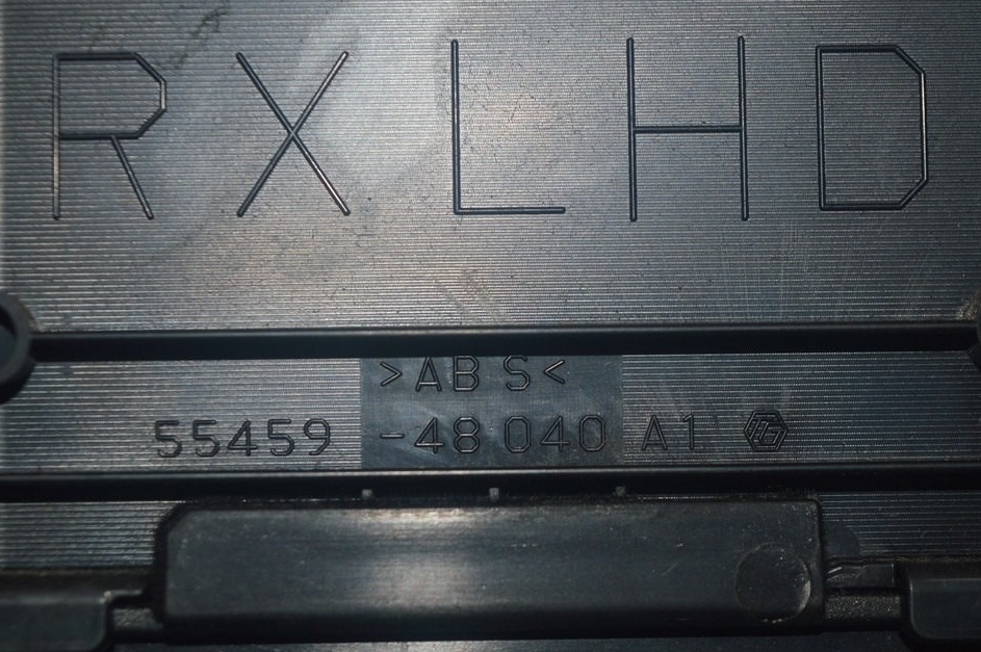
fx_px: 2438
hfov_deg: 22.8
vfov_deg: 15.2
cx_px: 469
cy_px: 351
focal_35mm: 90
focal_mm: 55
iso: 100
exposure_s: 1/60
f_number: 8
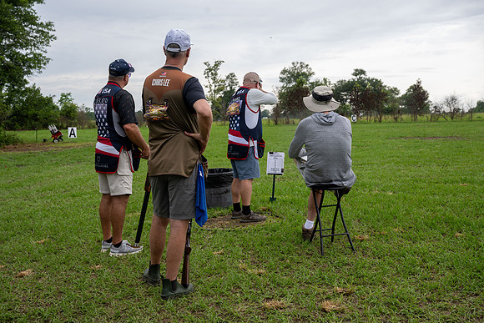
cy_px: 162
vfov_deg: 34.2
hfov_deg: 49.5
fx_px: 524
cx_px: 242
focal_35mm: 39
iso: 90
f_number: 6.3
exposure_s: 1/100
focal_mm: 39
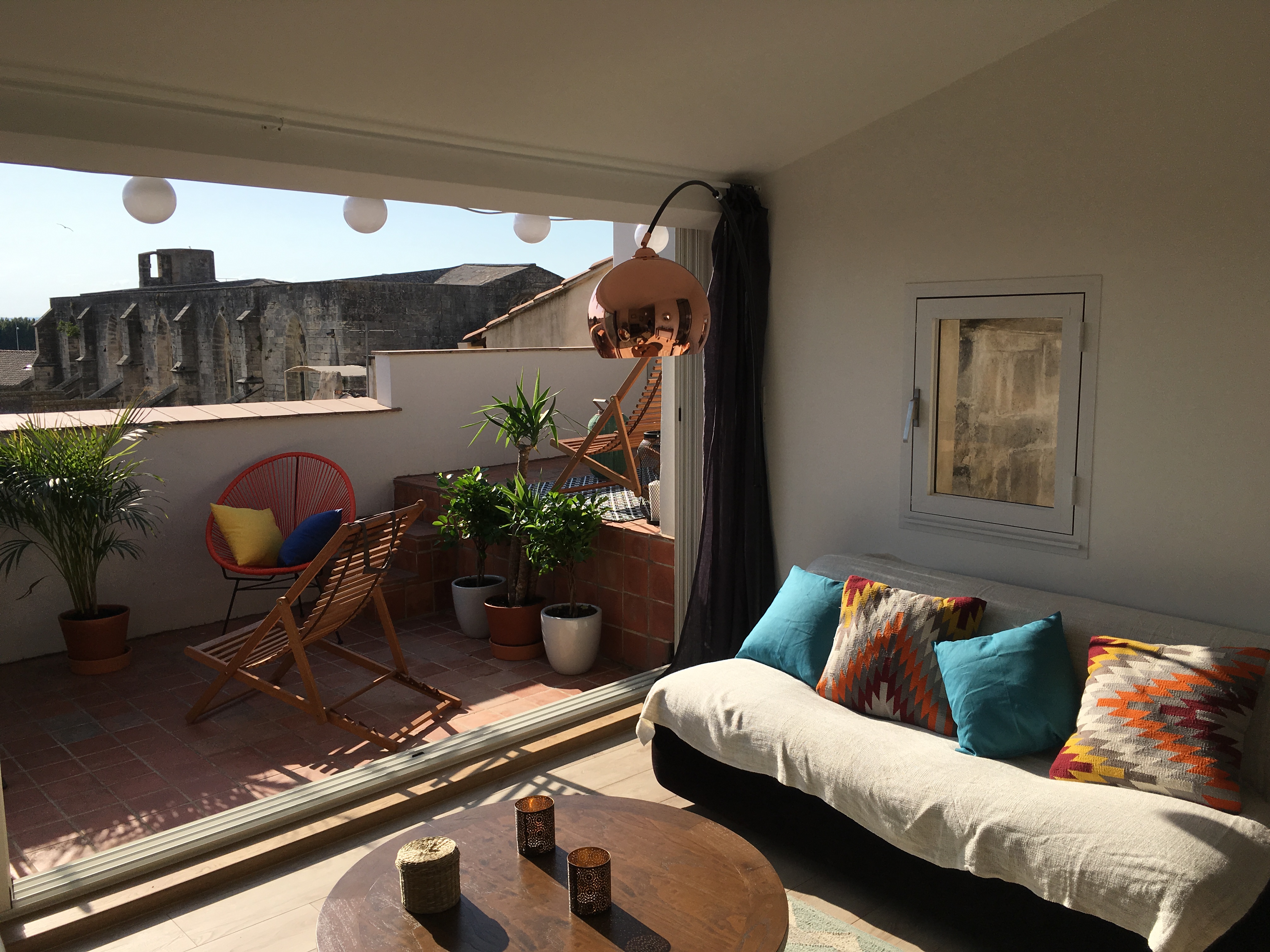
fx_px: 1064
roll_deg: -0.3
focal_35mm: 29
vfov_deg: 48.2
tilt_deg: -7.4
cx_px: 635
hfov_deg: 61.7
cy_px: 476
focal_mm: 4.15
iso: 25
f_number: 2.2
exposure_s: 1/2024
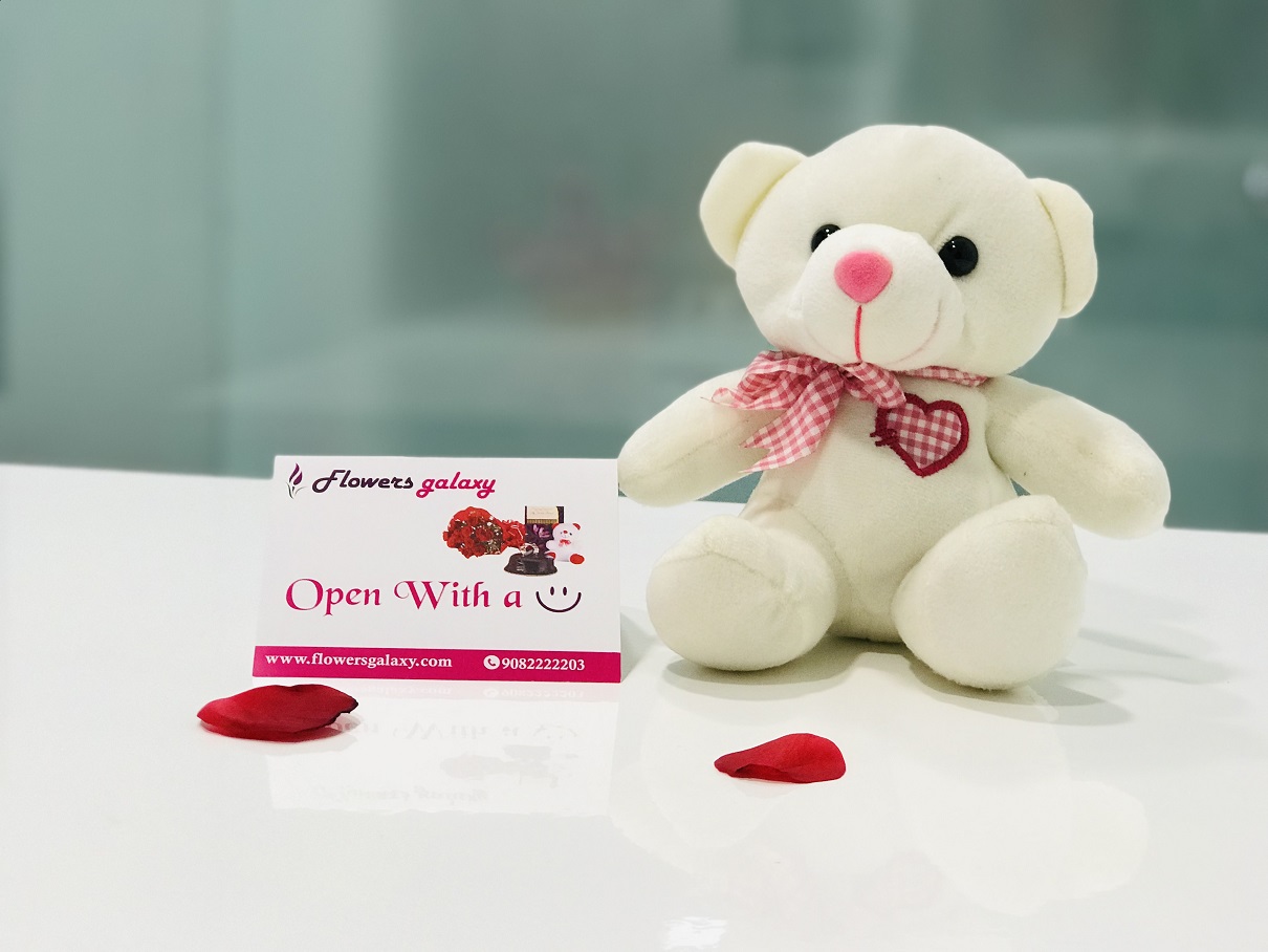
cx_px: 634
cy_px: 476
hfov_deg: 33.8
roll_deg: -1.6
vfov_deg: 25.7
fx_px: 2088
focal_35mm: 57
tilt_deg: -10.0
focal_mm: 6.6
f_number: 2.8
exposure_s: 1/50
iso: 64
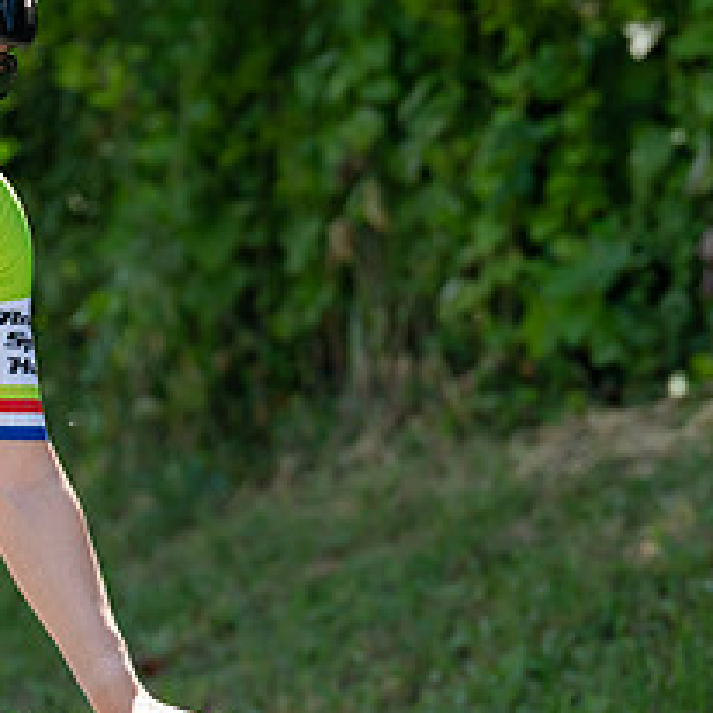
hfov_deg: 3.7
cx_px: -59
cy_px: 237
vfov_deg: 3.7
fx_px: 11139
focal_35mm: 478
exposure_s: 1/1000
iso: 800
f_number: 4.5
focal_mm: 200
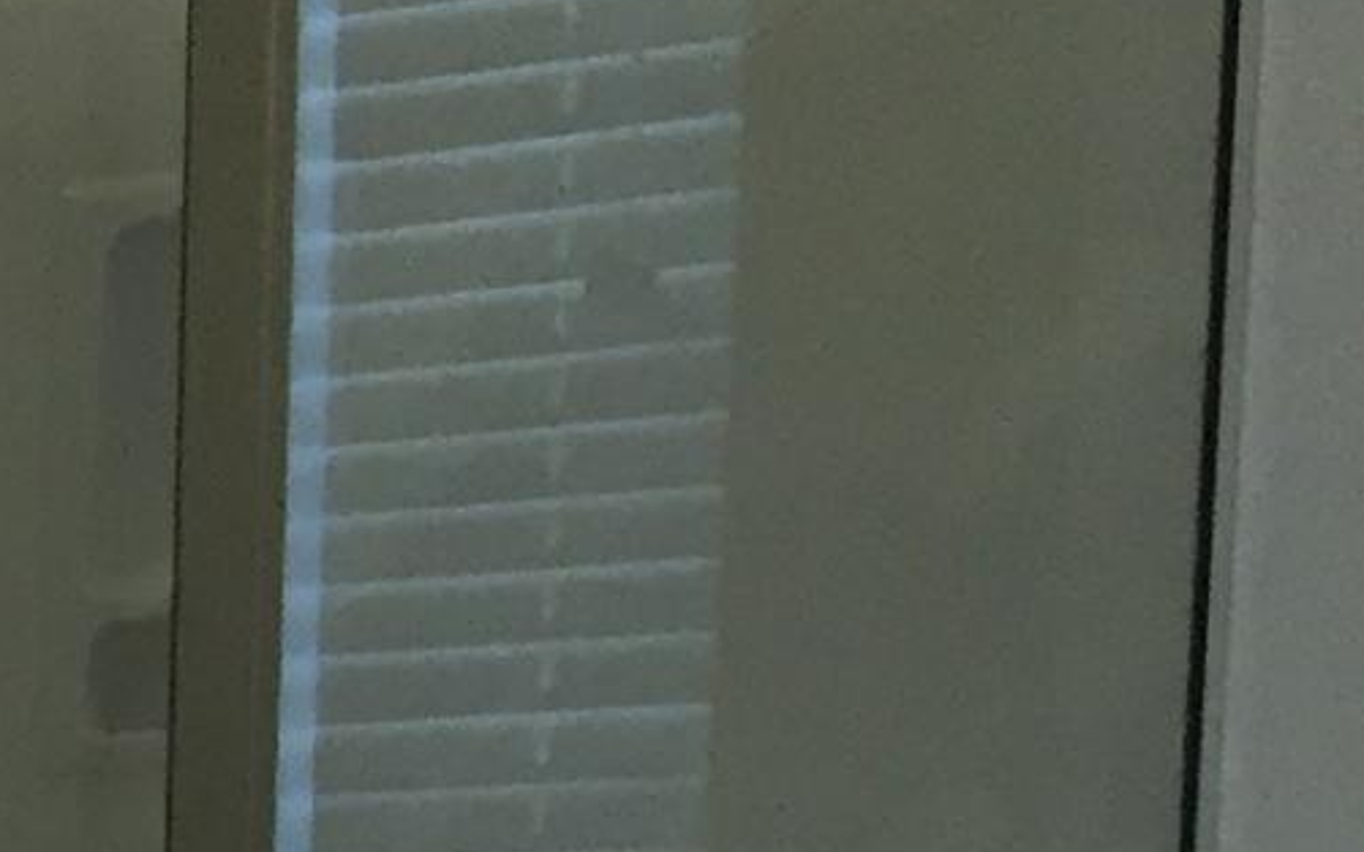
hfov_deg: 9.4
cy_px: 2333
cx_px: -2505
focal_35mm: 184
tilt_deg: -13.3
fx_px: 6839
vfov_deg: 6.6
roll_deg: +3.3
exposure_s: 1/30
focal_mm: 4.15
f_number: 2.2
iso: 40
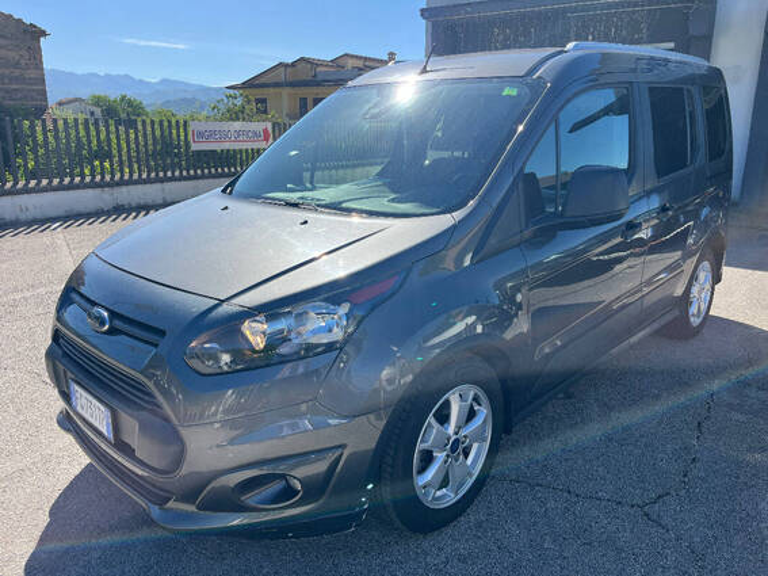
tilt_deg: -16.7
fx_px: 577
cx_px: 384
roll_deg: +0.1
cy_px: 288
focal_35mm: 26
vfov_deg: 53.0
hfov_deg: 67.3
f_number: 1.6
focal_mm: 5.1
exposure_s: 1/2410
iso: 50
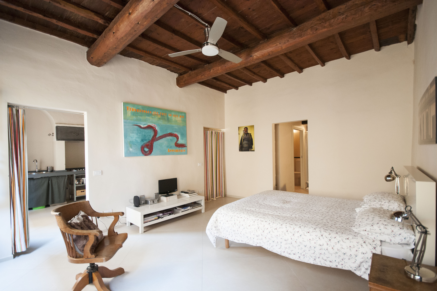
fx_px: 200
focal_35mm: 16
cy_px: 146
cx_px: 218
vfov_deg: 71.9
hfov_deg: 95.0
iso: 640
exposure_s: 1/25
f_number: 4.5
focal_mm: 11
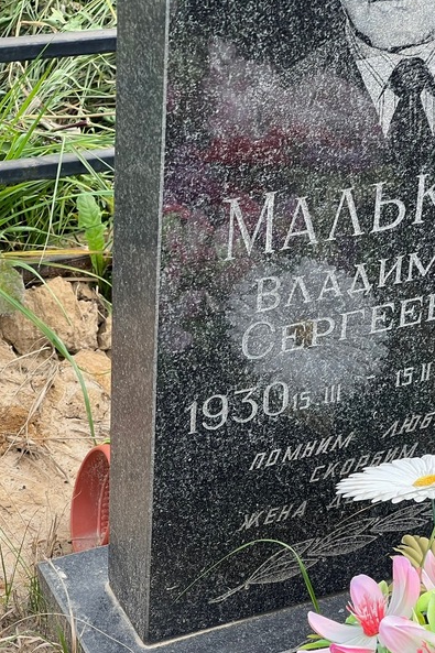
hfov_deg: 12.6
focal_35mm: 108
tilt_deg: -32.1
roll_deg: -4.4
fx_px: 1958
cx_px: 311
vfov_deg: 18.9
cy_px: 327
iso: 40
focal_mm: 9
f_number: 2.8
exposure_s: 1/99
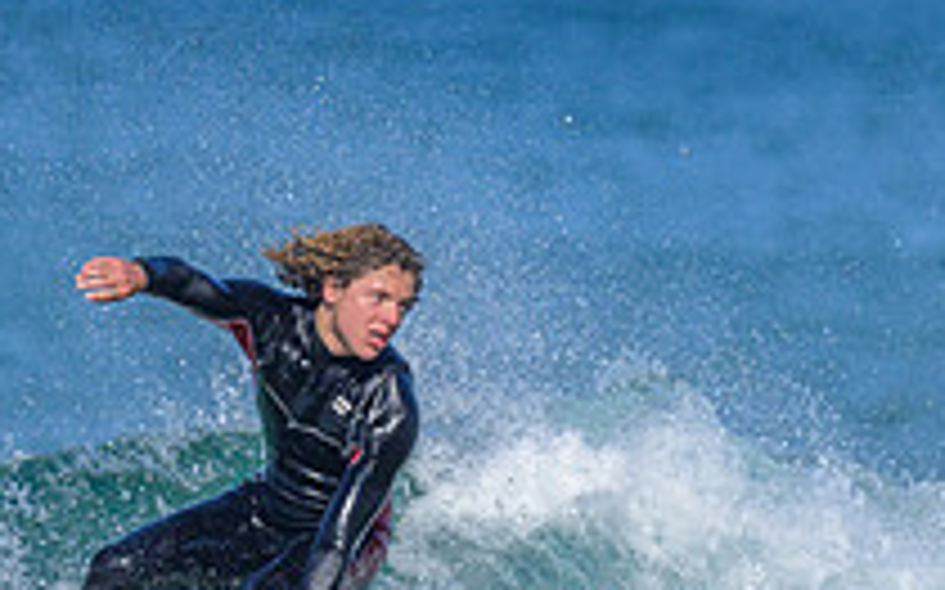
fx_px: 79332
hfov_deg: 0.7
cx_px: 407
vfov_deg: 0.4
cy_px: 657
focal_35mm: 3082
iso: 280
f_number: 6.3
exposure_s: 1/2000
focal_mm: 800
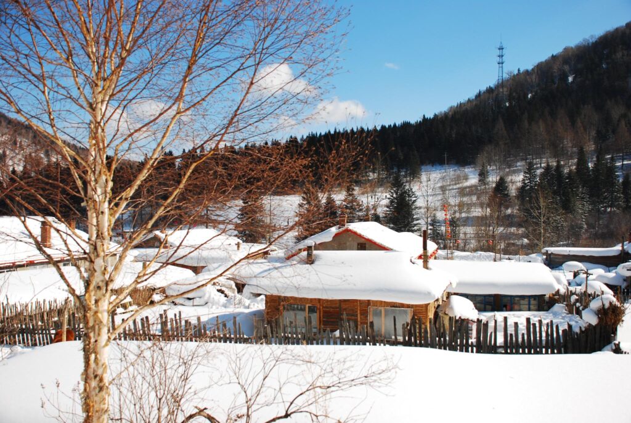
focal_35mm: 36
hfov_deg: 53.1
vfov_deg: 37.0
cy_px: 212
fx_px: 632
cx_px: 316
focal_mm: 24
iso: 100
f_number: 4
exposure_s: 1/640
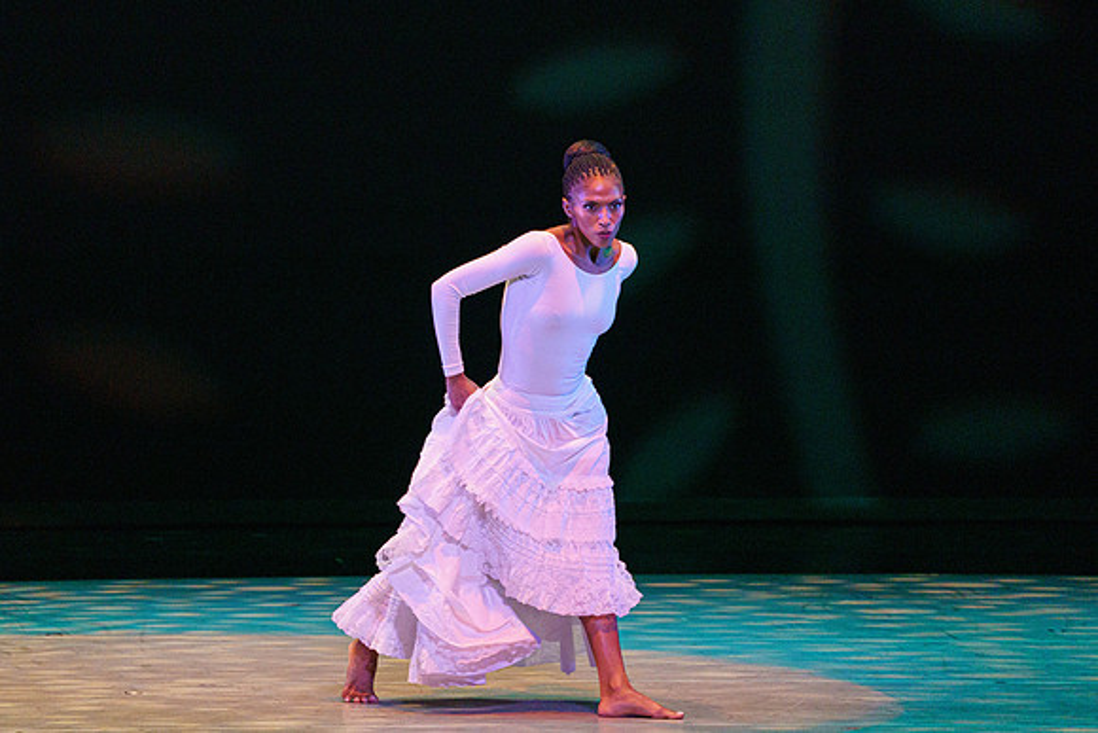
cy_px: 322
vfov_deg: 3.1
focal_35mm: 440
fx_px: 13433
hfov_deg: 4.7
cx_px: 509
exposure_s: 1/400
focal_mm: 376
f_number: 6.3
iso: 5000
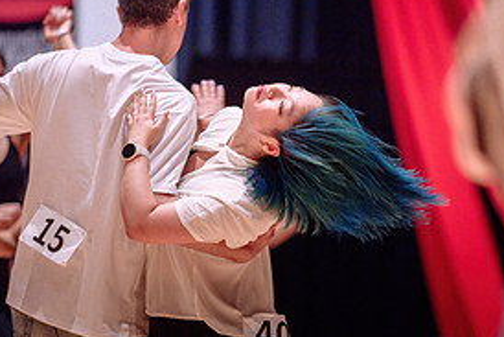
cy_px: 255
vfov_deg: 6.2
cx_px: 386
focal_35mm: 222
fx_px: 3110
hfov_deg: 9.2
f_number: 1.4
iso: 2000
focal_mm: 105
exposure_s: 1/250
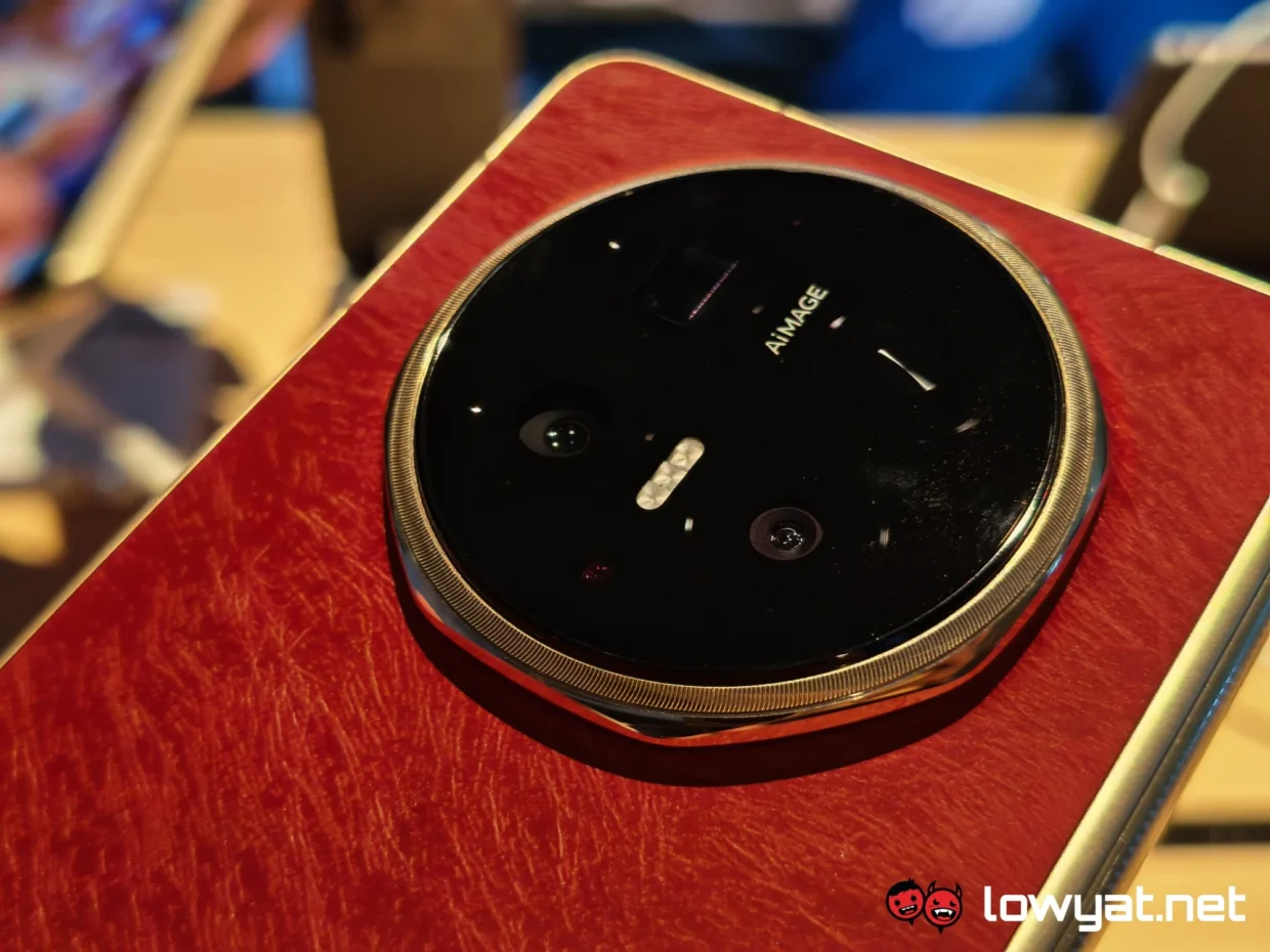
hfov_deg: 41.2
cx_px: 635
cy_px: 476
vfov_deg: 31.5
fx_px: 1688
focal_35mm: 46
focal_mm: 5.4
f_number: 1.6
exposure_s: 1/50
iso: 80
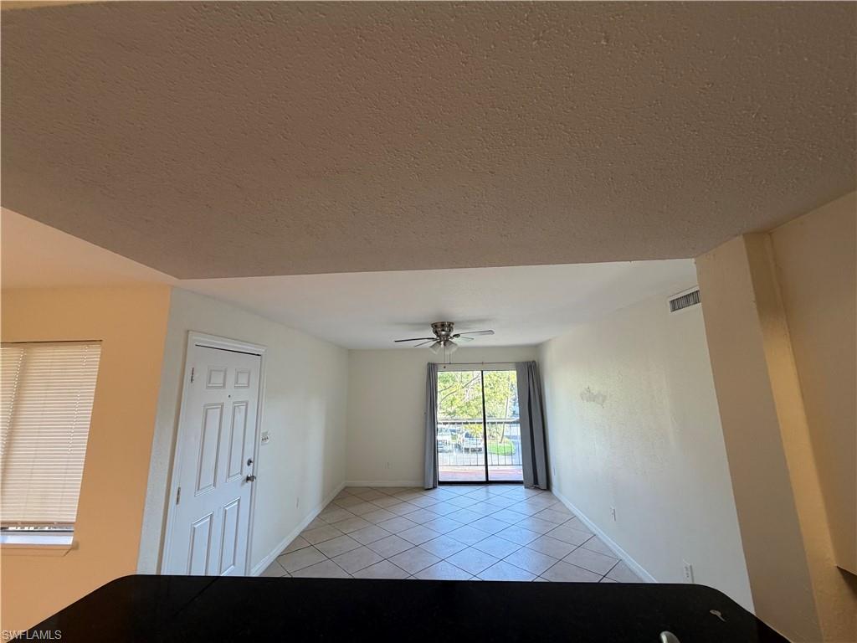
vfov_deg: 85.7
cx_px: 428
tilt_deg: +9.7
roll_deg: +0.8
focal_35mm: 14
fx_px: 347
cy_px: 322
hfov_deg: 102.1
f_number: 2.2
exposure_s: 1/120
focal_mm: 2.22
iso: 320
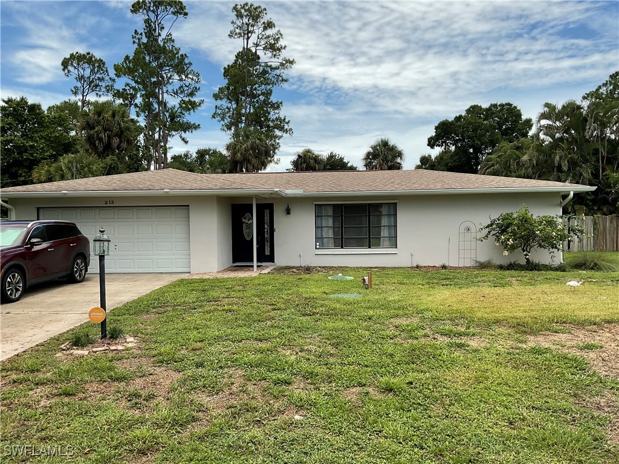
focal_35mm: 29
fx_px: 519
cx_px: 310
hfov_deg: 61.7
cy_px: 232
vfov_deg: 48.2
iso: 16
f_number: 1.8
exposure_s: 1/1730
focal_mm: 3
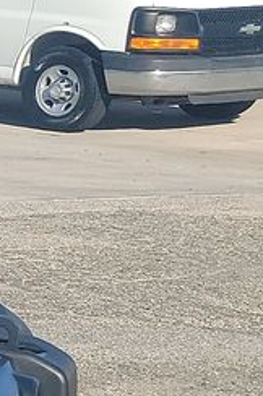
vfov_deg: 12.4
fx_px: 1802
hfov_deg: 6.1
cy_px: 357
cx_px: -953
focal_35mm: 164
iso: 50
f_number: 1.8
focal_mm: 6.7
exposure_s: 1/777
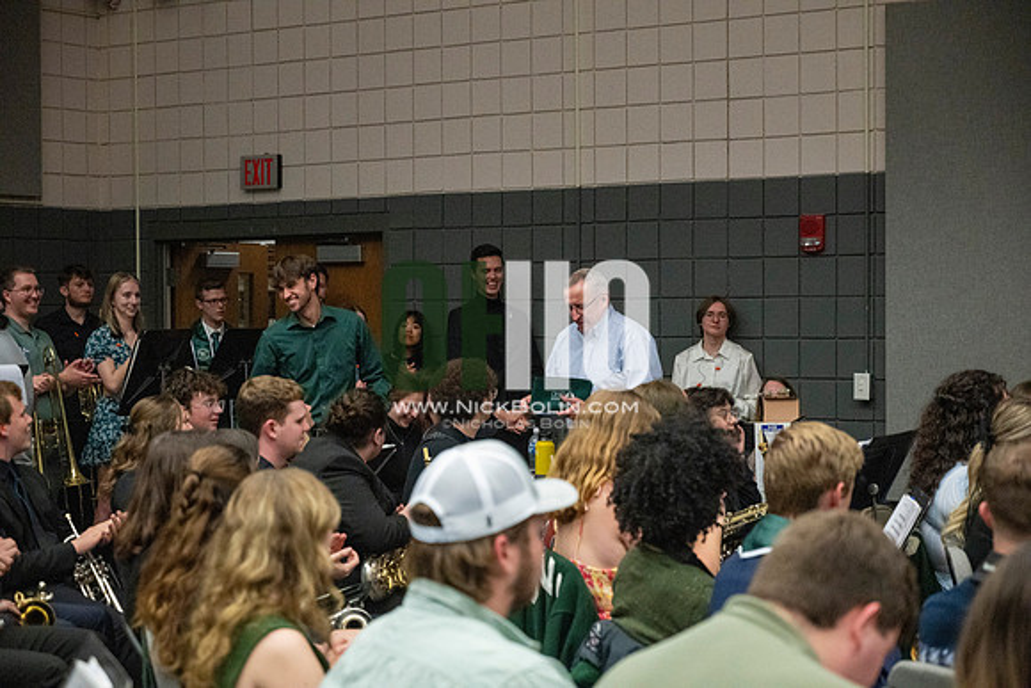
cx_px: 516
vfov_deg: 19.5
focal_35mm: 70
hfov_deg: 28.8
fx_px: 2005
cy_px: 344
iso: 10000
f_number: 4
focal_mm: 70
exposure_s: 1/500
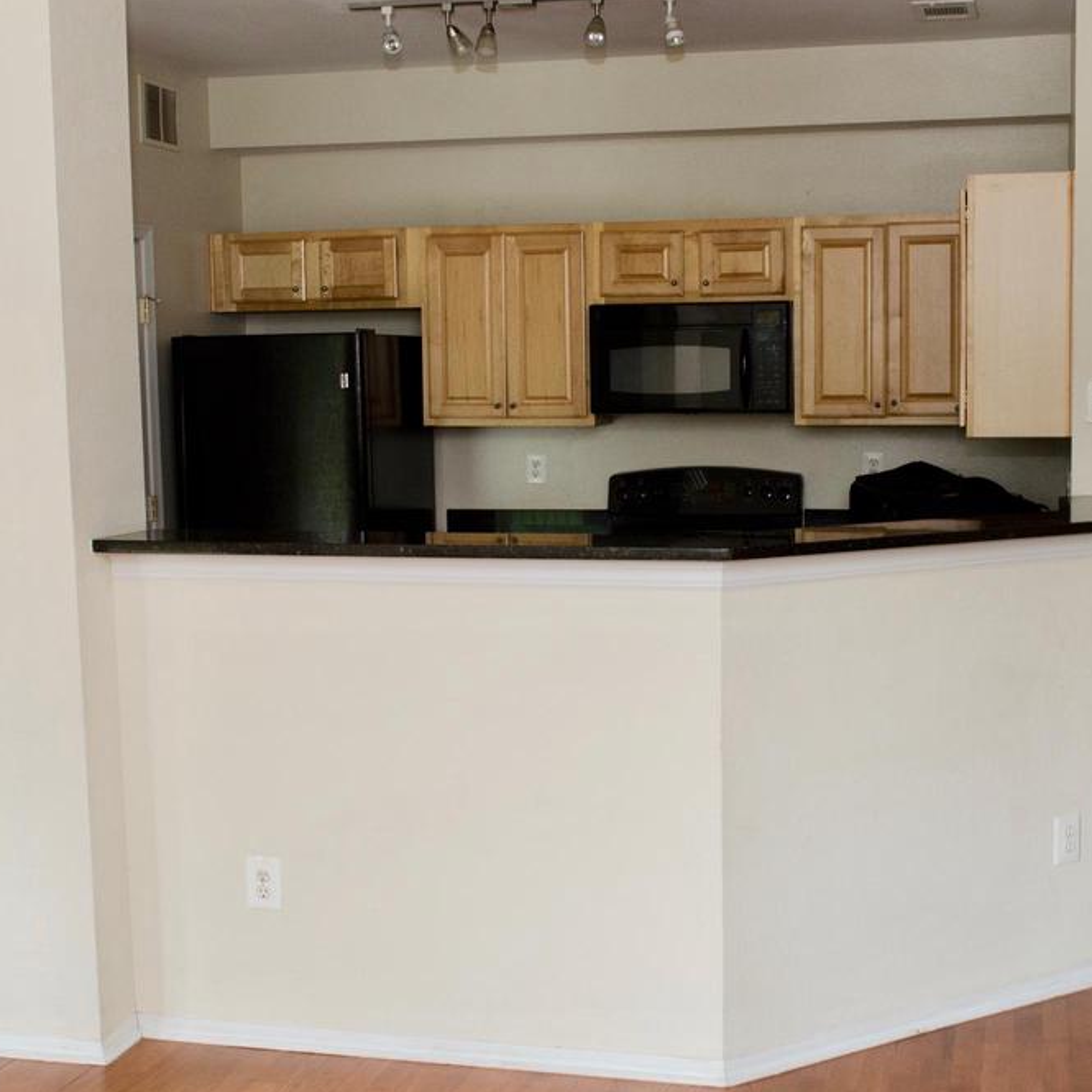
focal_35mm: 47
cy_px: 552
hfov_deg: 35.9
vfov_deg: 36.1
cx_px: 657
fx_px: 1677
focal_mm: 24
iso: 800
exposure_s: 1/60
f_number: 7.1
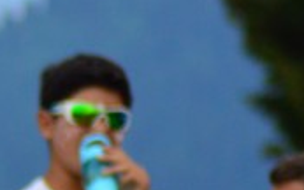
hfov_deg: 2.0
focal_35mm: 1051
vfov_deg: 1.2
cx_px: -439
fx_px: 8705
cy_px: 205
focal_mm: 116
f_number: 4.2
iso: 400
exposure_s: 1/2500
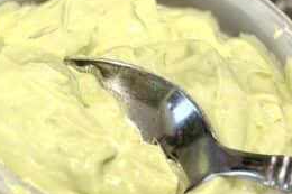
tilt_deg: -39.9
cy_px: -96
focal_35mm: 144
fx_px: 1167
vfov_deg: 9.3
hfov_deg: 13.9
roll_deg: -3.7
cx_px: -42
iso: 200
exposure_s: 1/60
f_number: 1.78
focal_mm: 6.76
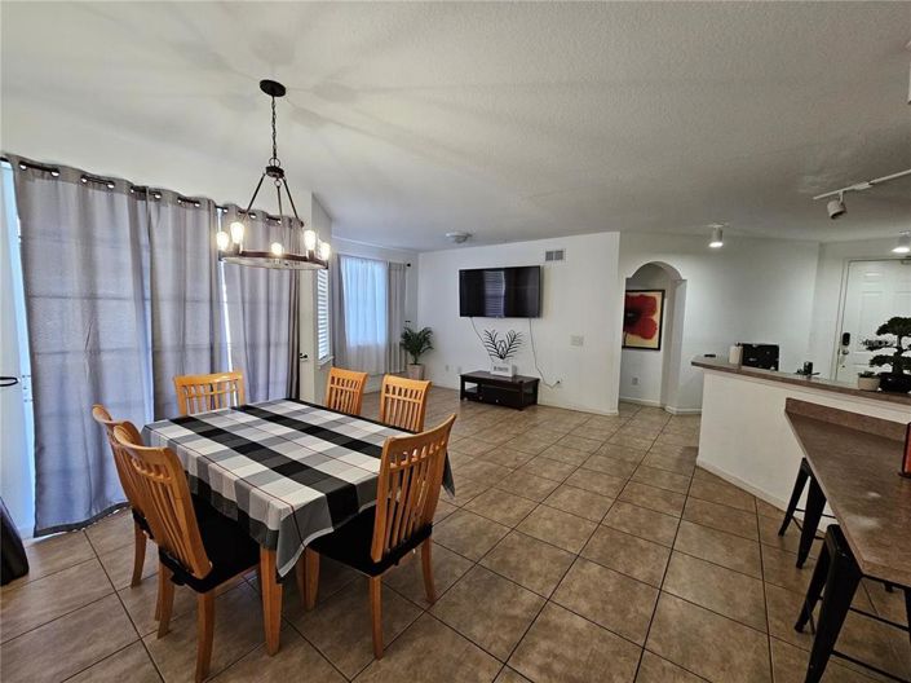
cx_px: 456
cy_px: 342
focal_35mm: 13
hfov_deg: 106.2
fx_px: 342
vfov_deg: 89.9
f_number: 2.2
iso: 200
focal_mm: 2.2
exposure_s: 1/60
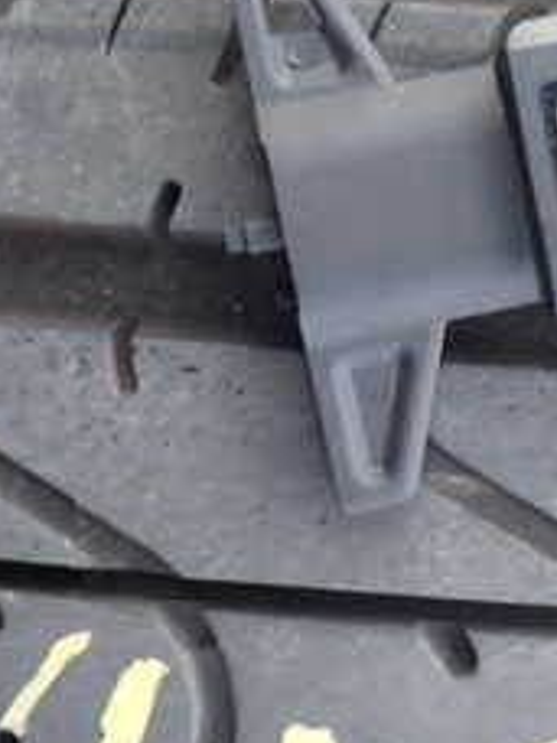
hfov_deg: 18.3
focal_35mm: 79
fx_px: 1695
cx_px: 521
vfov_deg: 24.7
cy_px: 293
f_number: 2.3
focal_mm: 5.4
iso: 200
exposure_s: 1/125
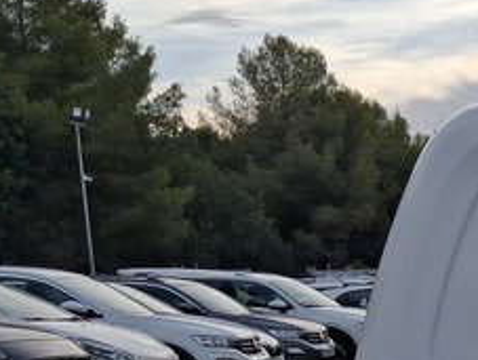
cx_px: 821
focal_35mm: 95
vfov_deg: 14.7
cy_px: 516
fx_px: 1314
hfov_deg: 17.4
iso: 20
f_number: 1.8
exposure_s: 1/258
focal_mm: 4
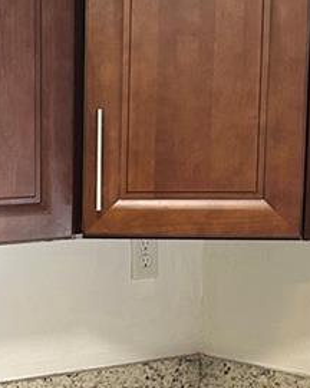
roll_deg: +0.5
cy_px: 331
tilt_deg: -9.7
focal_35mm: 113
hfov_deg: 13.3
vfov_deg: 16.8
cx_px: -59
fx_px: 1296
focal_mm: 5.7
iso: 320
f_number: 1.5
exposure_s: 1/60
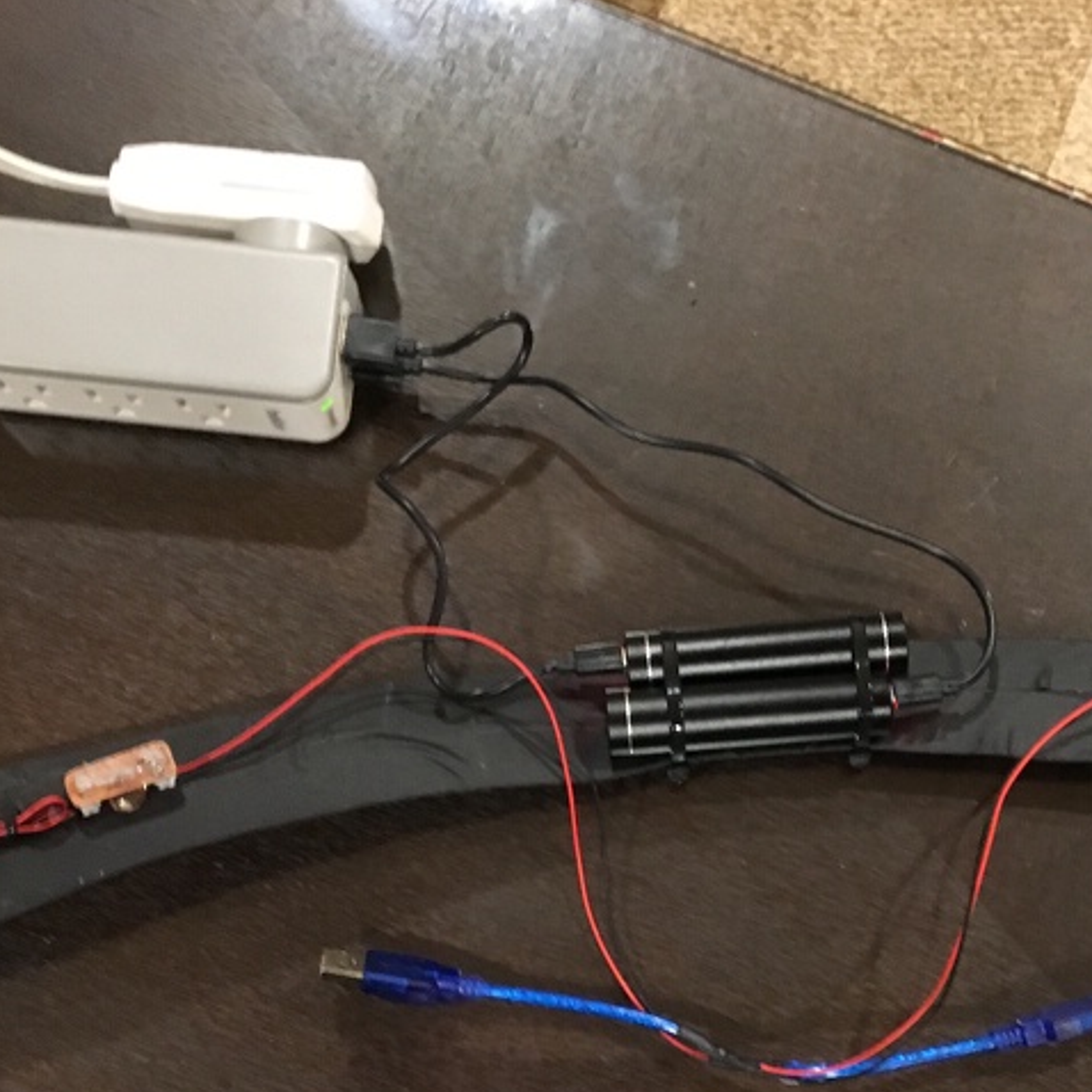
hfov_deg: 31.2
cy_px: 854
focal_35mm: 54
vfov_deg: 30.9
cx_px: 774
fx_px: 1927
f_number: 2.2
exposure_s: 1/15
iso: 400
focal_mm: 4.15
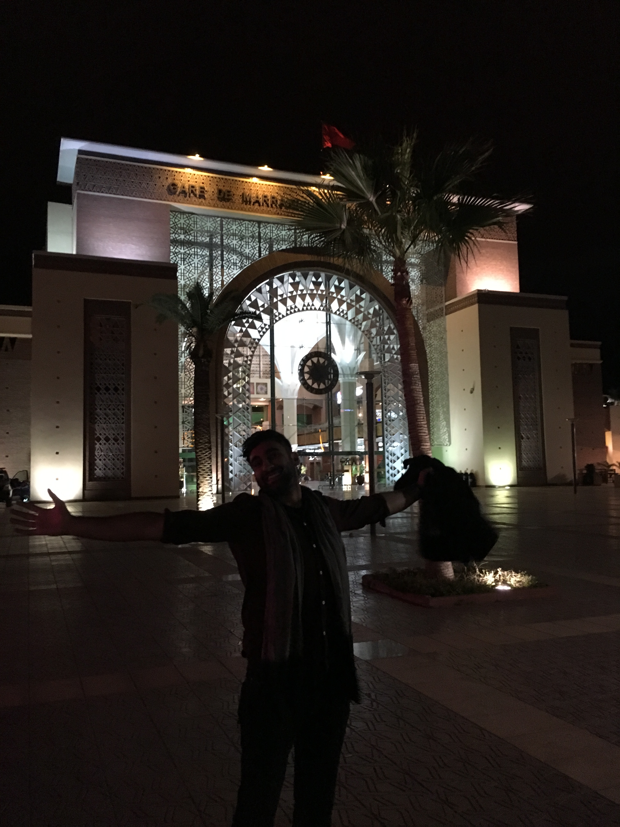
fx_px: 693
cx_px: 310
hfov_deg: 48.2
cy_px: 414
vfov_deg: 61.7
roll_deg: +0.3
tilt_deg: +5.5
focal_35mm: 29
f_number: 2.2
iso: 250
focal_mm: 4.15
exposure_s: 1/17
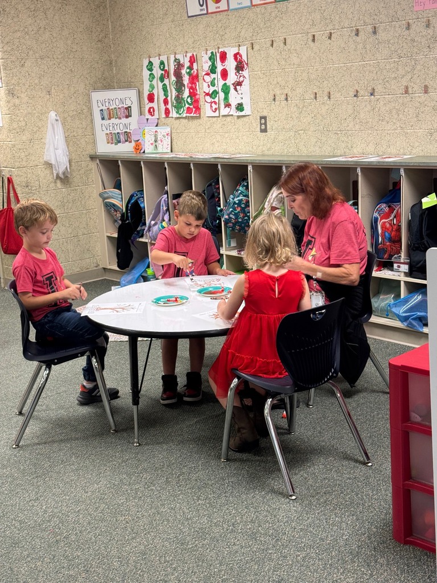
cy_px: 292
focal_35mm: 48
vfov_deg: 39.7
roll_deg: +2.8
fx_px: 808
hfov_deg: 30.3
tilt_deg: -13.1
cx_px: 218
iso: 125
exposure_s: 1/60
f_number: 1.78
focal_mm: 6.76
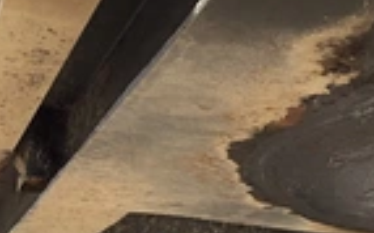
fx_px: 876
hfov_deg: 21.7
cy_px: 246
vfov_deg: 14.8
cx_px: 492
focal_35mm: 86
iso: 25
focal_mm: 3
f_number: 1.8
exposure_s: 1/912
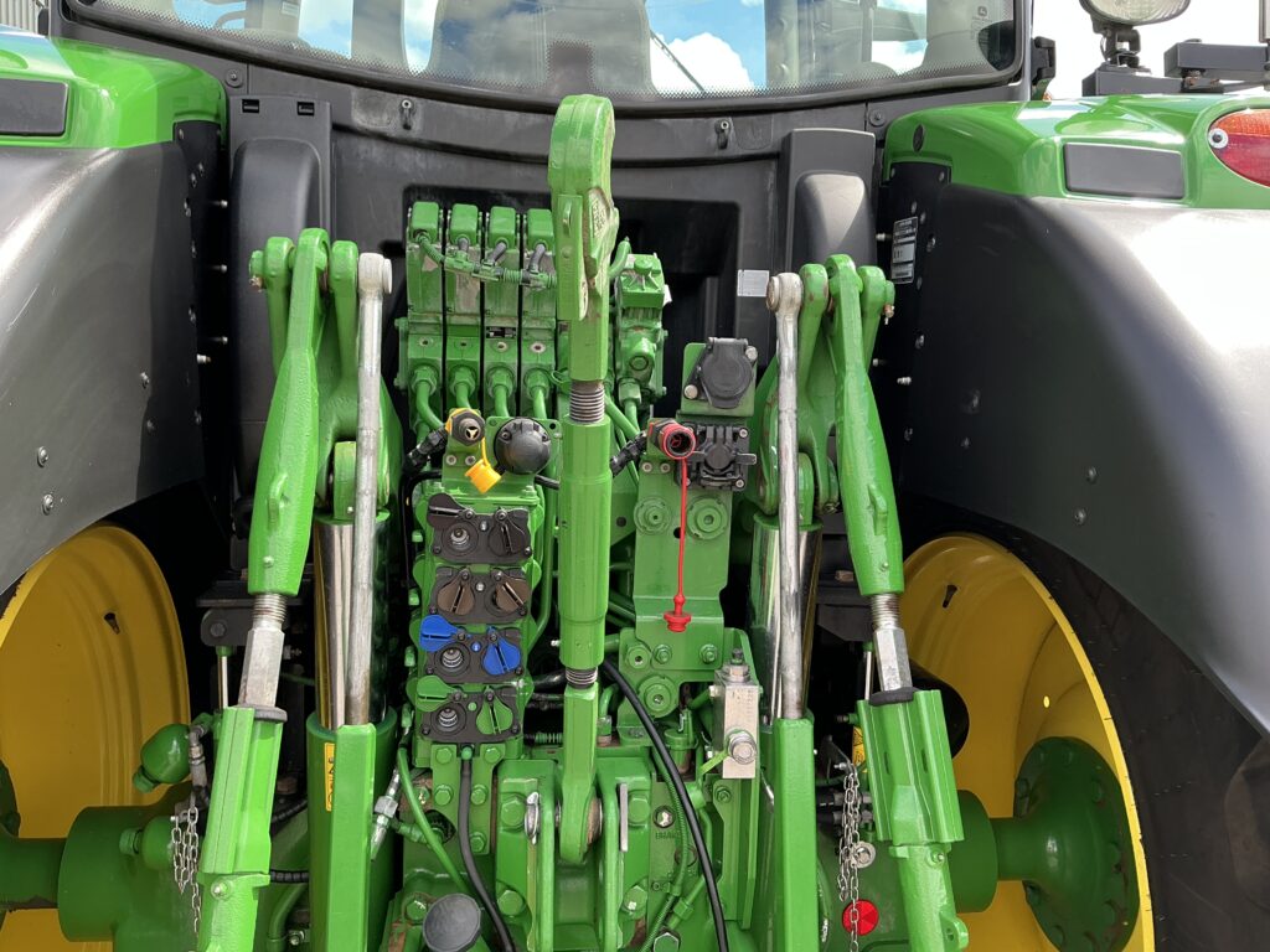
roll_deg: -2.6
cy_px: 476
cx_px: 635
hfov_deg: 63.4
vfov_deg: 49.7
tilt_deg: -4.8
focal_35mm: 28
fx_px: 1027
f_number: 1.8
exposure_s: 1/192
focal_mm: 3
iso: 20
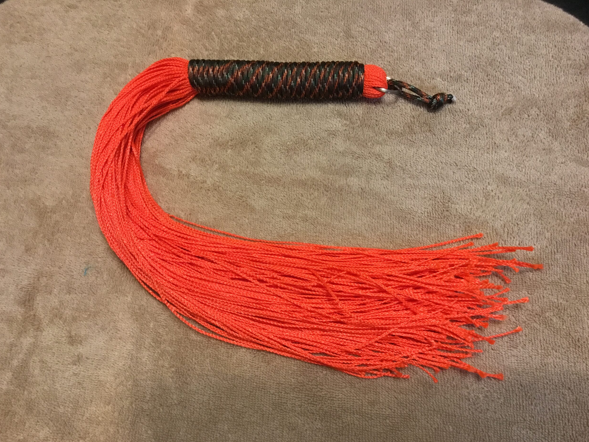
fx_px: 544
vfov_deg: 44.2
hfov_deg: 56.8
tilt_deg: -68.1
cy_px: 227
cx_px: 298
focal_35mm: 32
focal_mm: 3.3
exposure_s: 1/30
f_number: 2.4
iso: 125
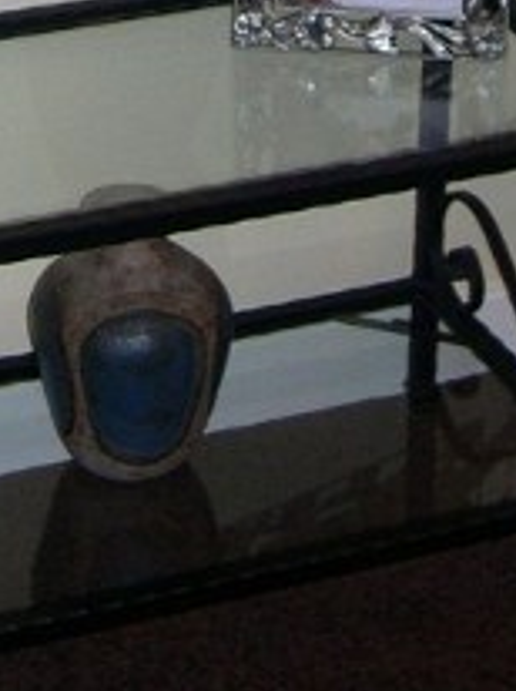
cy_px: -433
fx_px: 2828
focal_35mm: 142
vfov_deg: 13.0
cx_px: 181
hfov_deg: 10.4
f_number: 2.8
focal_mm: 8
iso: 100
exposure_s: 1/60
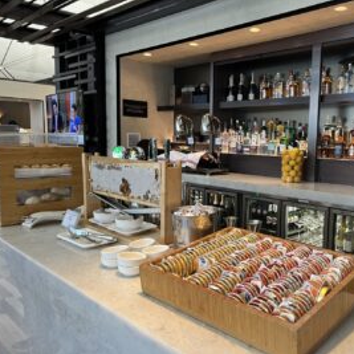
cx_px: 229
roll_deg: -1.2
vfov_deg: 52.5
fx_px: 359
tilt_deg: -6.7
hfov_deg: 51.8
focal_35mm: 31
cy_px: 178
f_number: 1.6
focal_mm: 5.1
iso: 125
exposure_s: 1/50
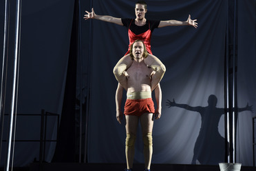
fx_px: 732
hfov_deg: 19.8
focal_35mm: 103
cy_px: 87
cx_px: 145
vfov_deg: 13.3
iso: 800
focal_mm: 85
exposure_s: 1/100
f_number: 6.3
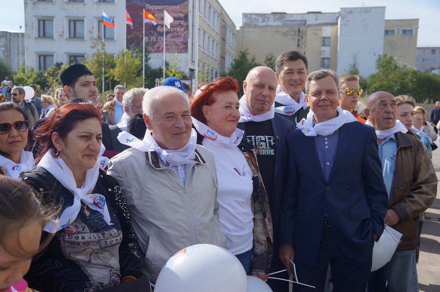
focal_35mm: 42
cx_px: 220
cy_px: 146
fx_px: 513
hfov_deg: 46.5
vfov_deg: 31.8
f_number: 5
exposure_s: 1/1000
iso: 200
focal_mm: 28
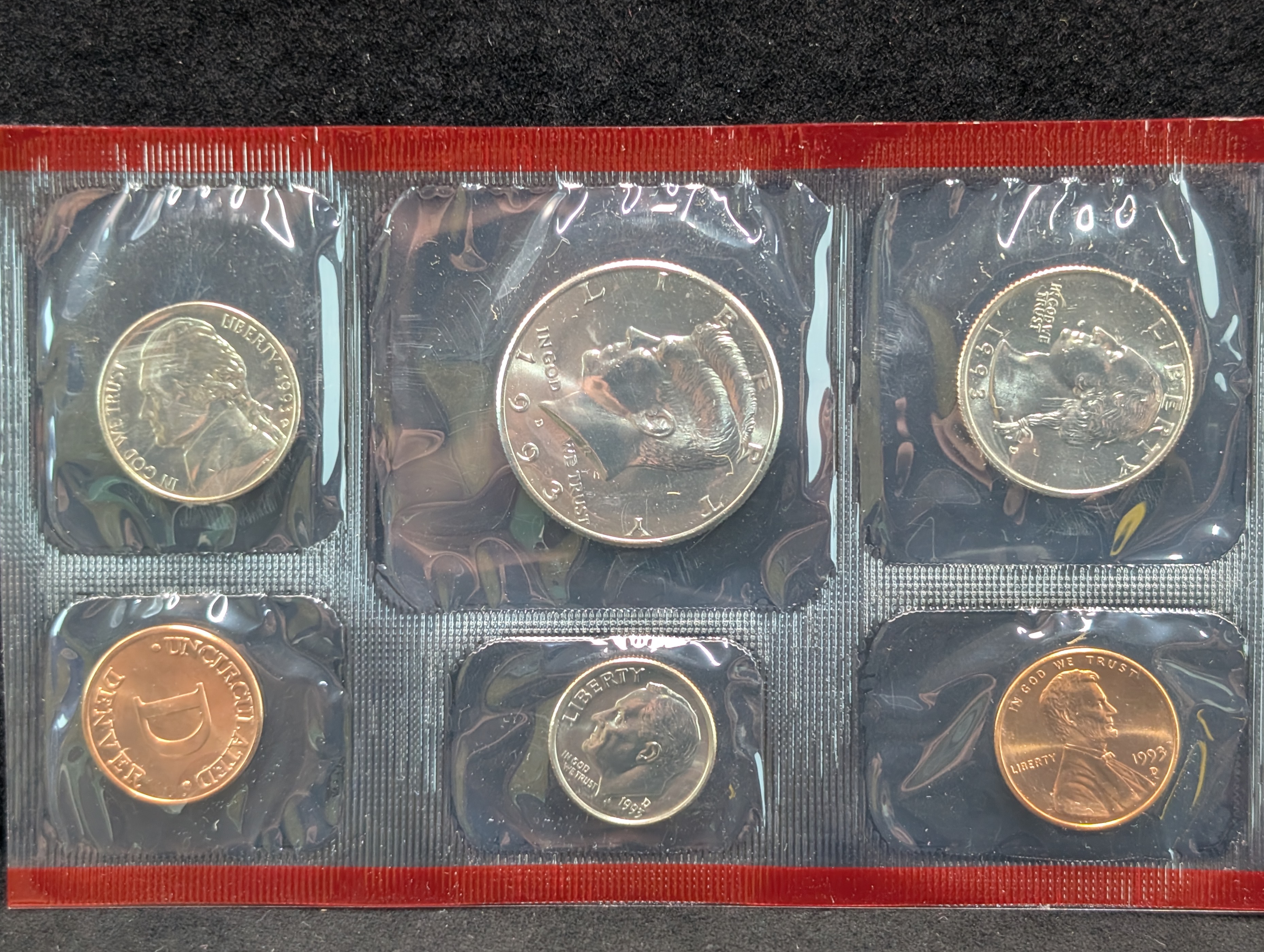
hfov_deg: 35.5
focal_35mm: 54
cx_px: 641
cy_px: 474
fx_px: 1975
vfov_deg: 27.1
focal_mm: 6.9
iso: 327
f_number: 1.68
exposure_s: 1/40
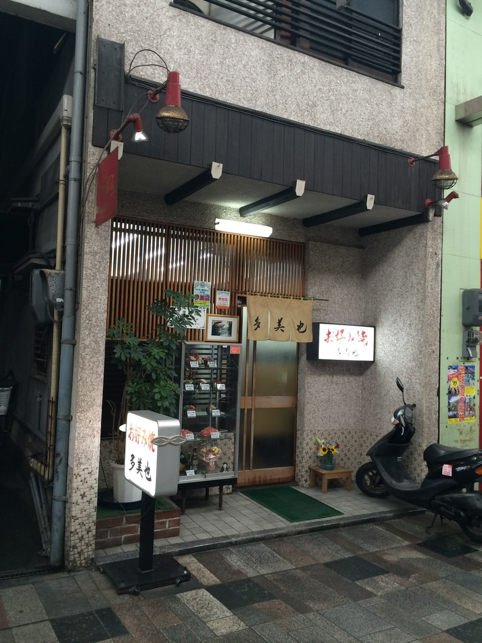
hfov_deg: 46.8
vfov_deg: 60.0
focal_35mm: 30
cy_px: 322
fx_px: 557
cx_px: 241
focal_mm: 4.12
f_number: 2.2
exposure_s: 1/30
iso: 100
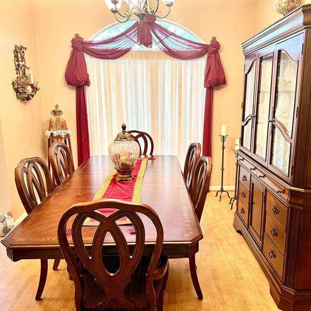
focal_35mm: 29
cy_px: 156
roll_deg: +0.7
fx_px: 295
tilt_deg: -11.8
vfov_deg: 55.6
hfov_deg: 55.5
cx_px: 172
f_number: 1.78
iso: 400
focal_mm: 6.76
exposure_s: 1/60
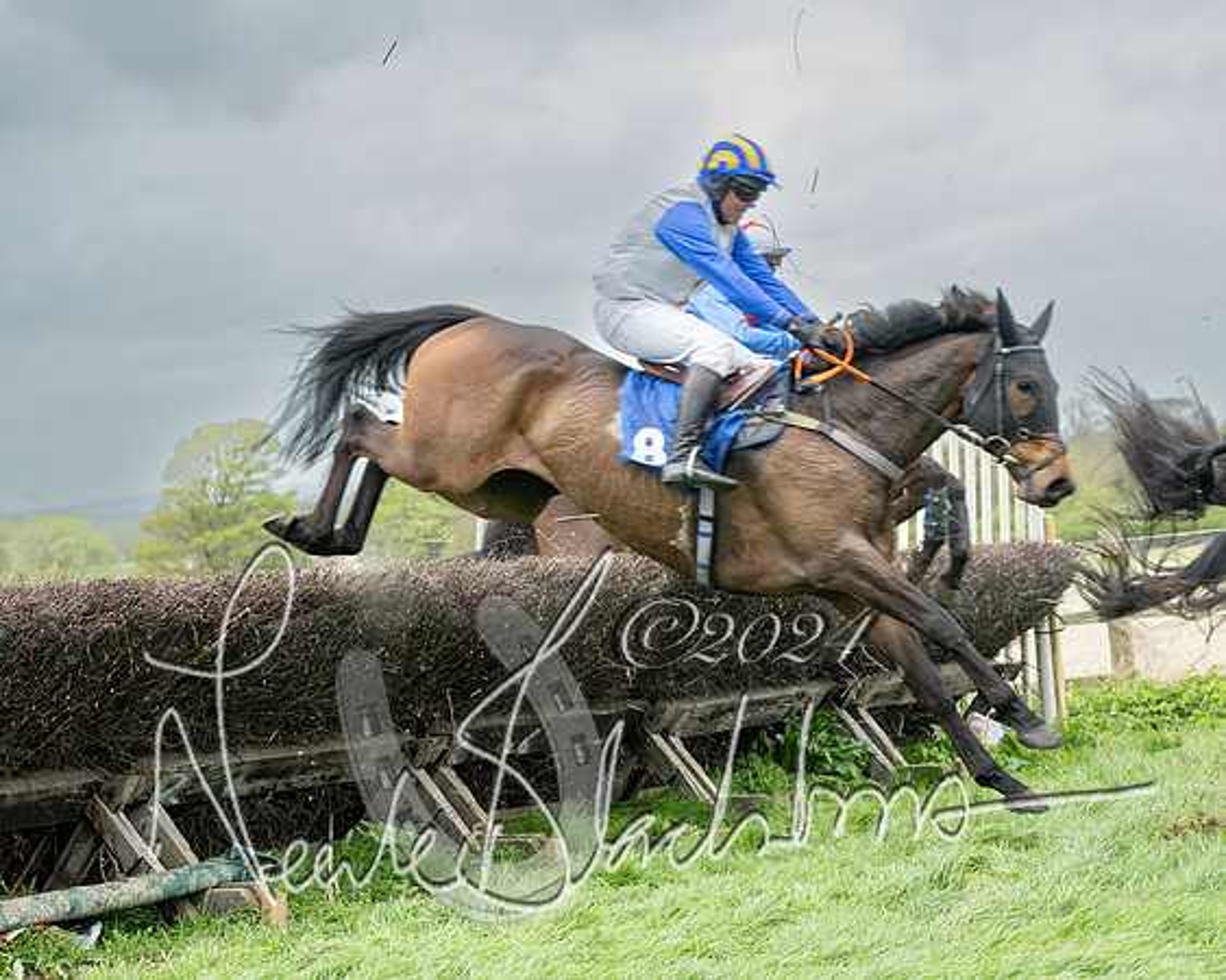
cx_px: 800
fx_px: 3427
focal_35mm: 94
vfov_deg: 16.3
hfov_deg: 20.2
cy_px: 544
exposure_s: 1/640
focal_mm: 70
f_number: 5
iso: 400
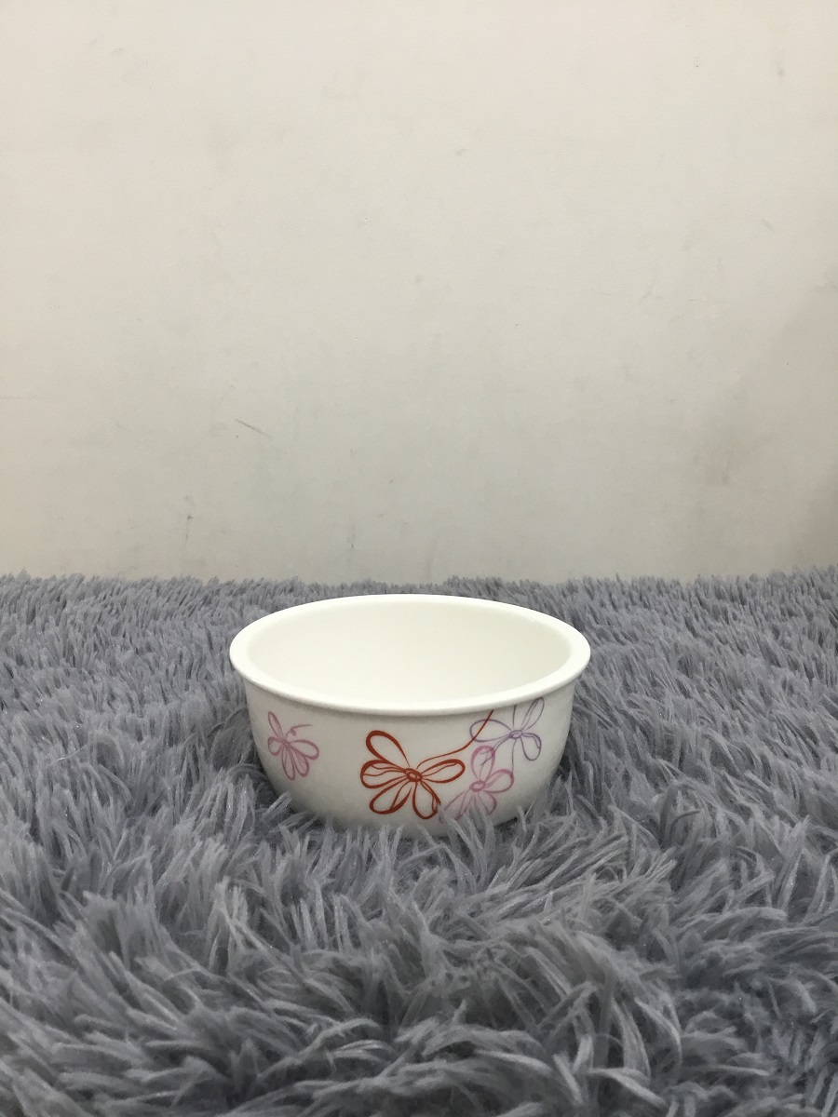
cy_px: 558
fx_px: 1001
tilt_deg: -13.8
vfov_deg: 58.4
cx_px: 419
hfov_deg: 45.4
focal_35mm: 31
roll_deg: +1.3
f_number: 2.4
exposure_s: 1/33
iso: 80
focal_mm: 3.3
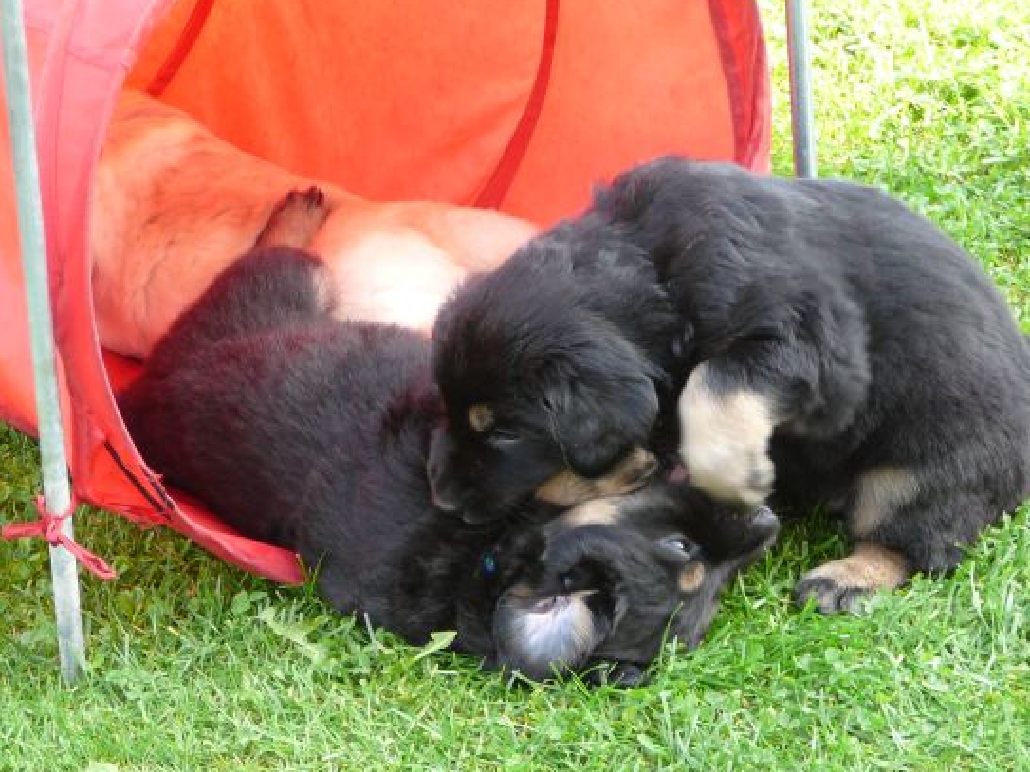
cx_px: 469
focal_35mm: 151
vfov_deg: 9.8
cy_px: 444
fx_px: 4492
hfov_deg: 13.1
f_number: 3.9
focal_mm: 19
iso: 100
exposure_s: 1/50
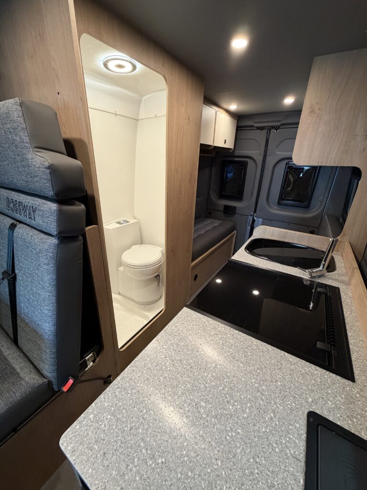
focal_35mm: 14
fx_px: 198
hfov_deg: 85.7
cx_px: 184
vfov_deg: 102.1
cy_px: 245
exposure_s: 1/60
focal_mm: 2.22
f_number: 2.2
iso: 400
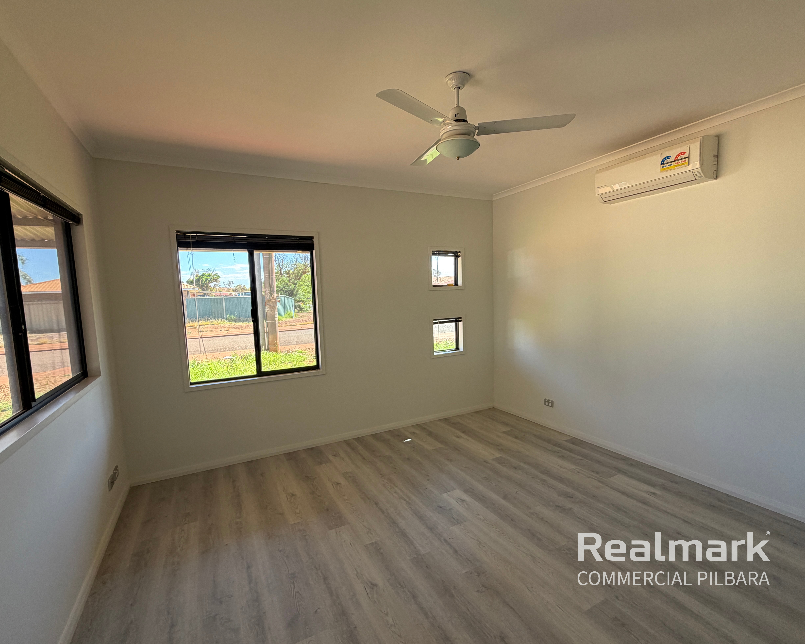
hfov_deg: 93.1
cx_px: 402
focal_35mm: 16
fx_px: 381
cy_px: 332
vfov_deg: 80.4
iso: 80
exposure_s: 1/121
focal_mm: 2.22
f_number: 2.2
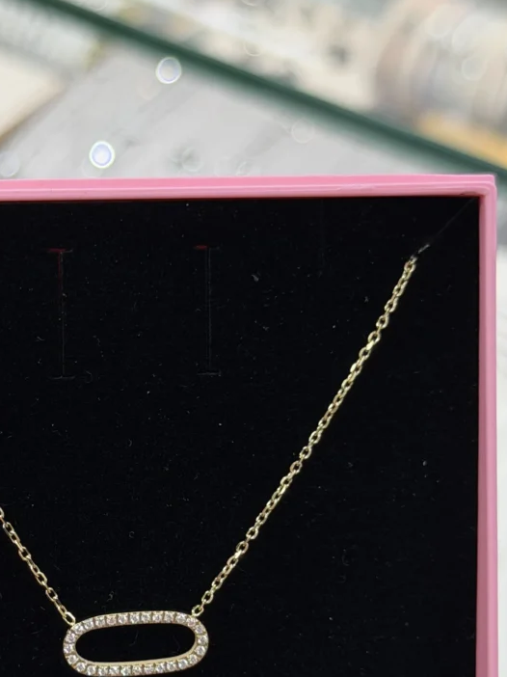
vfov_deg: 26.4
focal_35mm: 73
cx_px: 131
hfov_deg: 20.0
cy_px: 498
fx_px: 1426
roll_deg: +2.0
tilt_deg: -43.8
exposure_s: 1/217
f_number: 1.78
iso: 50
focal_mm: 6.76
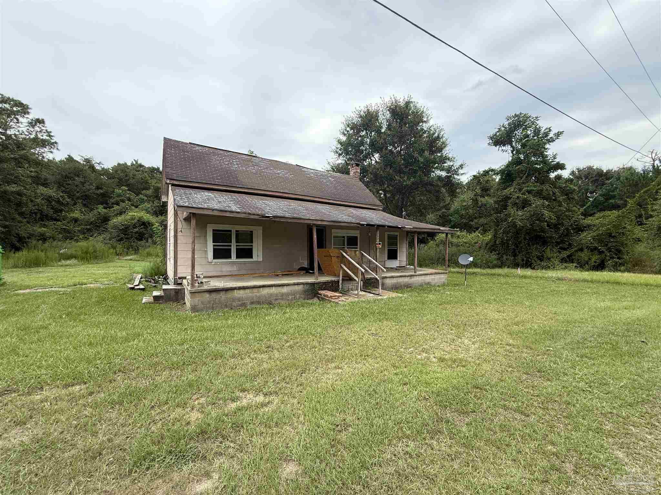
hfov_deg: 102.1
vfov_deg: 85.7
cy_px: 248
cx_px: 330
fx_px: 267
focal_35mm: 14
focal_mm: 2.22
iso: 64
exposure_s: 1/686
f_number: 2.2
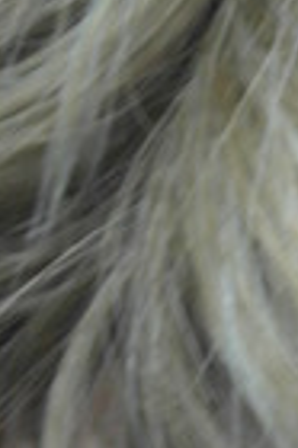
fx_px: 5514
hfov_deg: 3.1
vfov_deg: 4.5
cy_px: 1414
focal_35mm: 443
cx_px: 721
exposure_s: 1/40
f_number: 5.6
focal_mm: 45
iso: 800
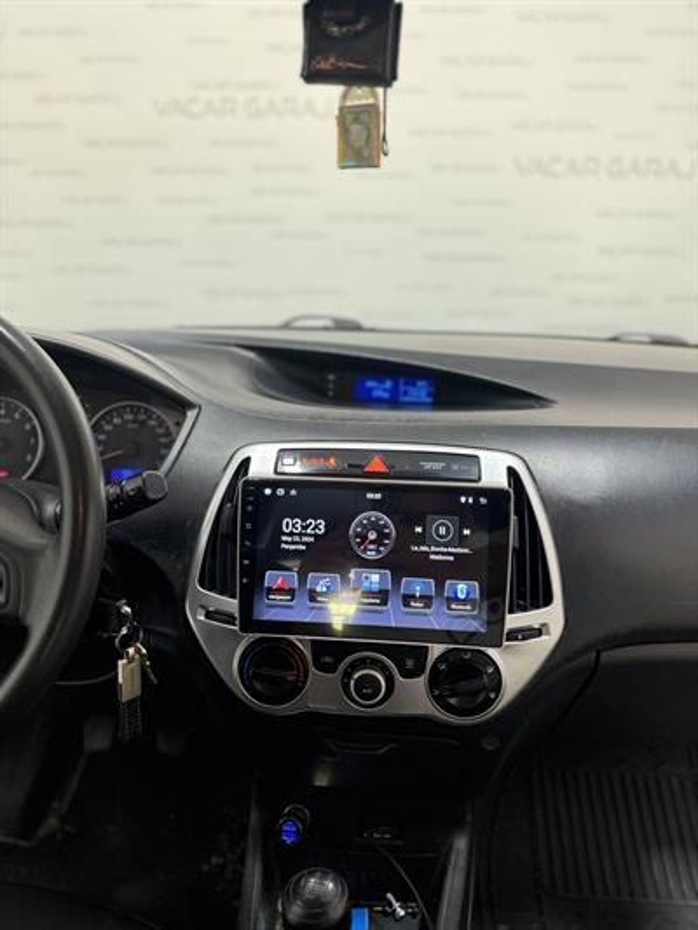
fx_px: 645
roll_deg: -0.8
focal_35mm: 24
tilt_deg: -16.0
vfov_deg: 71.6
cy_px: 465
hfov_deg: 56.8
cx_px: 349
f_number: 1.78
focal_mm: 6.76
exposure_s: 1/60
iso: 400
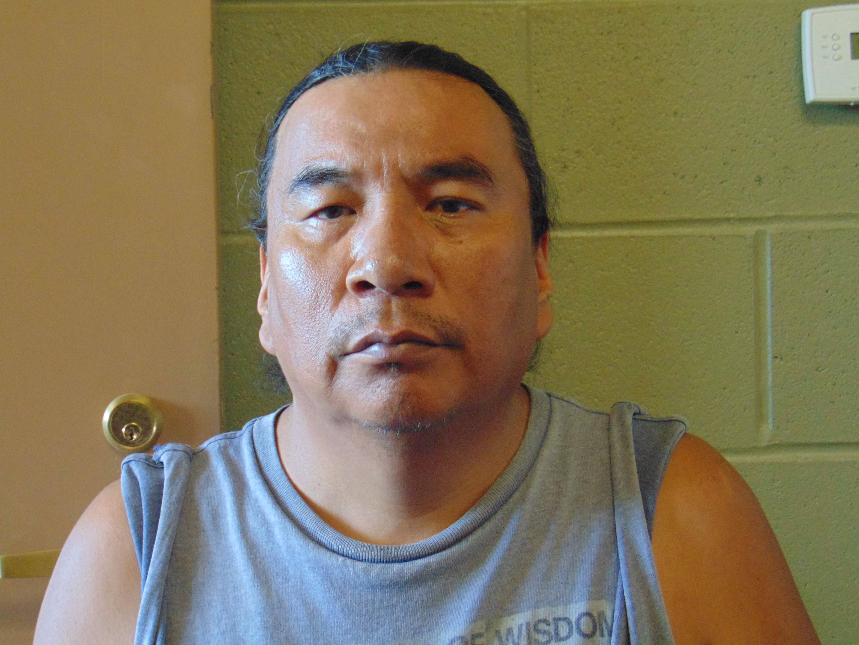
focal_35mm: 71
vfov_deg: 20.7
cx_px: 430
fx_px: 1762
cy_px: 322
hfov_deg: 27.4
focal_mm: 12.8
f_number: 3.7
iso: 400
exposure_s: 1/30
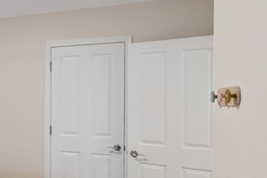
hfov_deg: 34.8
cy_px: 103
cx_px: -58
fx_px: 326
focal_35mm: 44
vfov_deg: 30.4
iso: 1250
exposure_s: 1/160
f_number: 2.8
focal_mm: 14
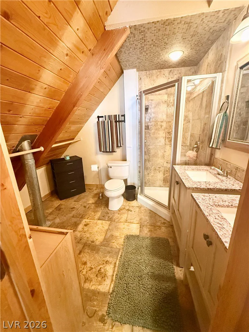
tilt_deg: -14.7
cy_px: 166
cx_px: 124
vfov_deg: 102.1
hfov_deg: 85.7
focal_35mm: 14
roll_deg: +2.3
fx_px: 134
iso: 1000
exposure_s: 1/60
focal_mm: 2.22
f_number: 2.2
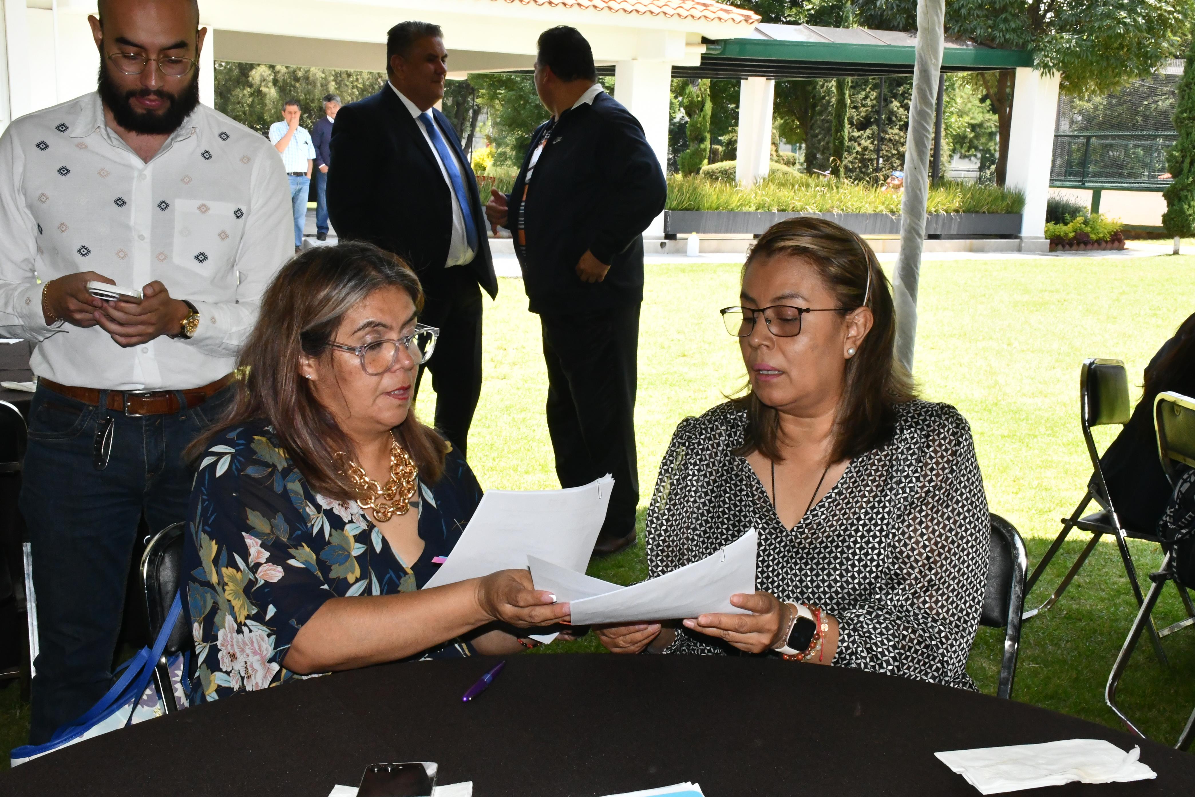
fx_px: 1494
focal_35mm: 45
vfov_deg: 29.9
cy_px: 398
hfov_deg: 43.6
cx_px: 598
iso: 4000
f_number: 22
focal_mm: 30
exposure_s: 1/250
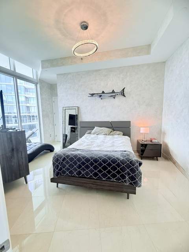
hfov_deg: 85.7
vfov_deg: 102.1
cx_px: 94
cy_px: 126
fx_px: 102
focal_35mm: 14
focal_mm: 2.22
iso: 200
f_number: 2.2
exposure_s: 1/60
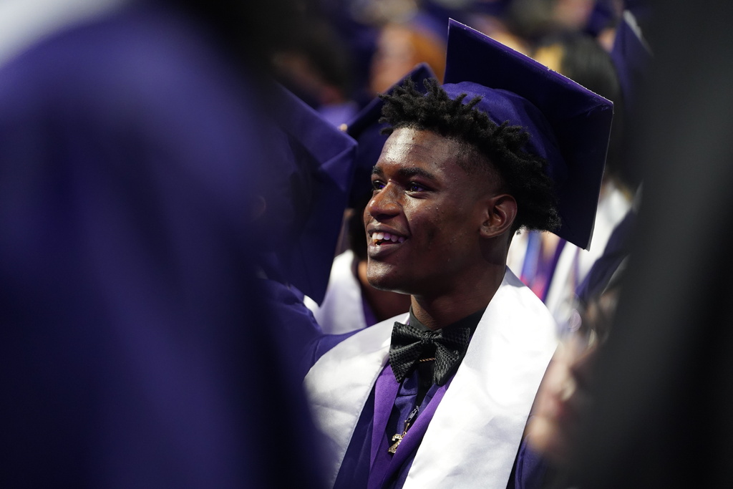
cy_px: 244
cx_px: 366
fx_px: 3889
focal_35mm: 191
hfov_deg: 10.8
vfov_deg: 7.2
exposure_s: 1/200
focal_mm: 191
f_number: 2.8
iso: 3200
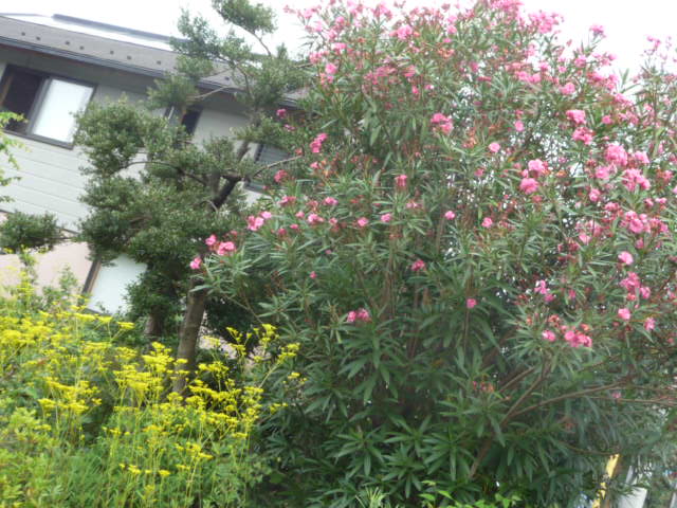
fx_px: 978
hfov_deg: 38.2
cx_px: 338
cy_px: 254
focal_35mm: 50
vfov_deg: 29.1
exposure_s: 1/200
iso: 100
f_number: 3.4
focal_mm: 5
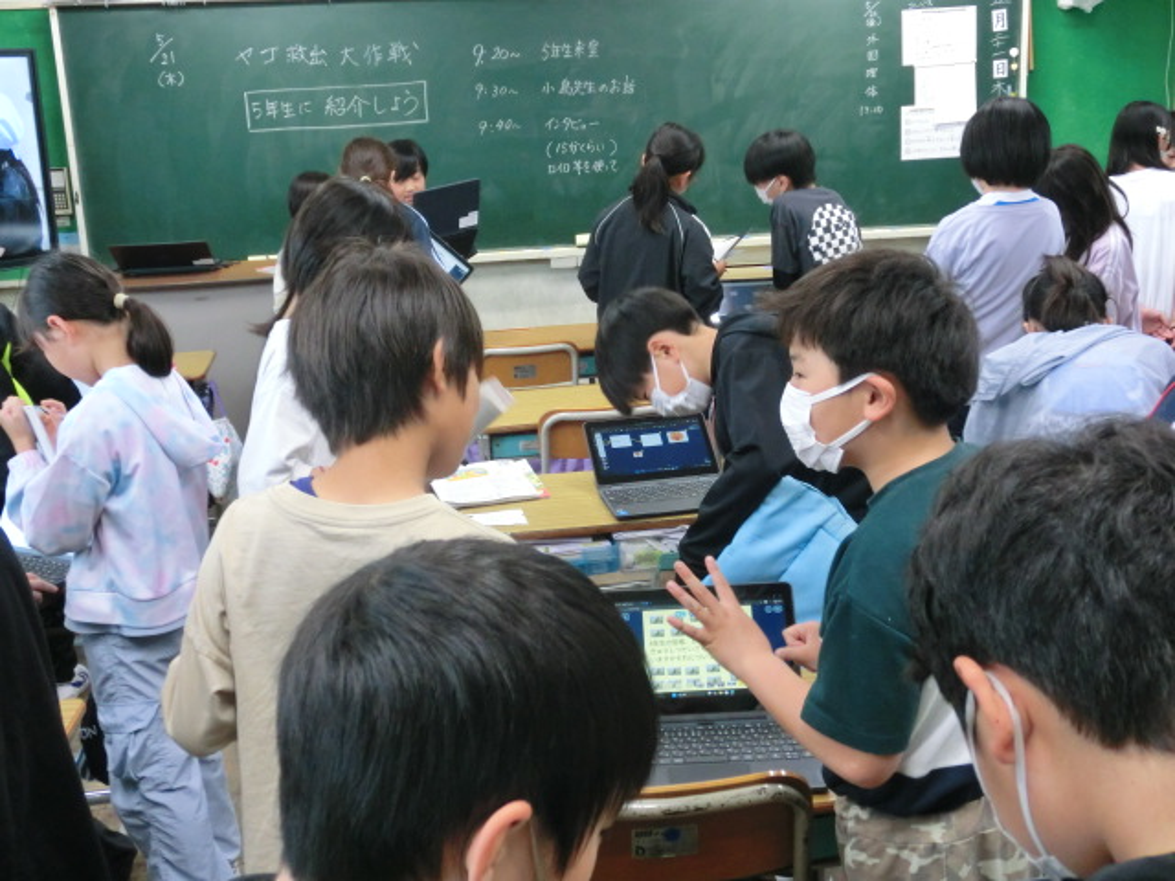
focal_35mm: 35
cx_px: 588
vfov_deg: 40.7
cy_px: 440
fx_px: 1188
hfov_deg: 52.6
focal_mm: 6.1
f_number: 3.2
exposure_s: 1/60
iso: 640
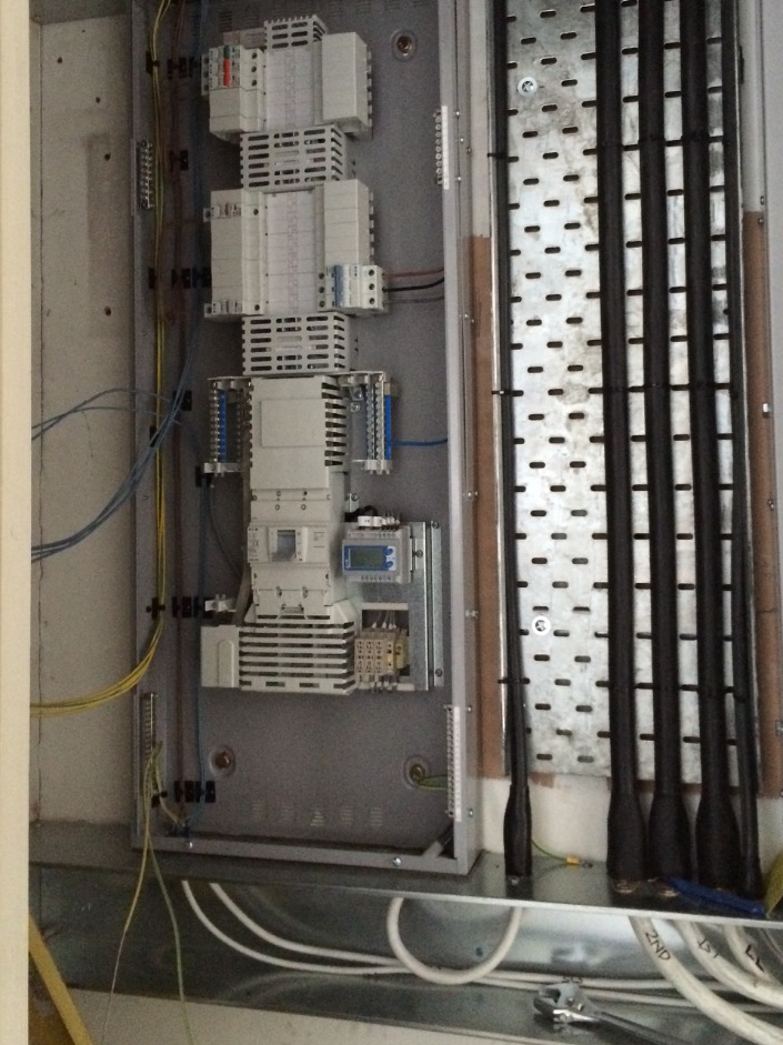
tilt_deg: +3.0
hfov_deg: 38.6
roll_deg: +1.7
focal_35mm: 37
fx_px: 1117
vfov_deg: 49.9
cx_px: 394
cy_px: 426
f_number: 2.2
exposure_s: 1/15
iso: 400
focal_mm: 4.15
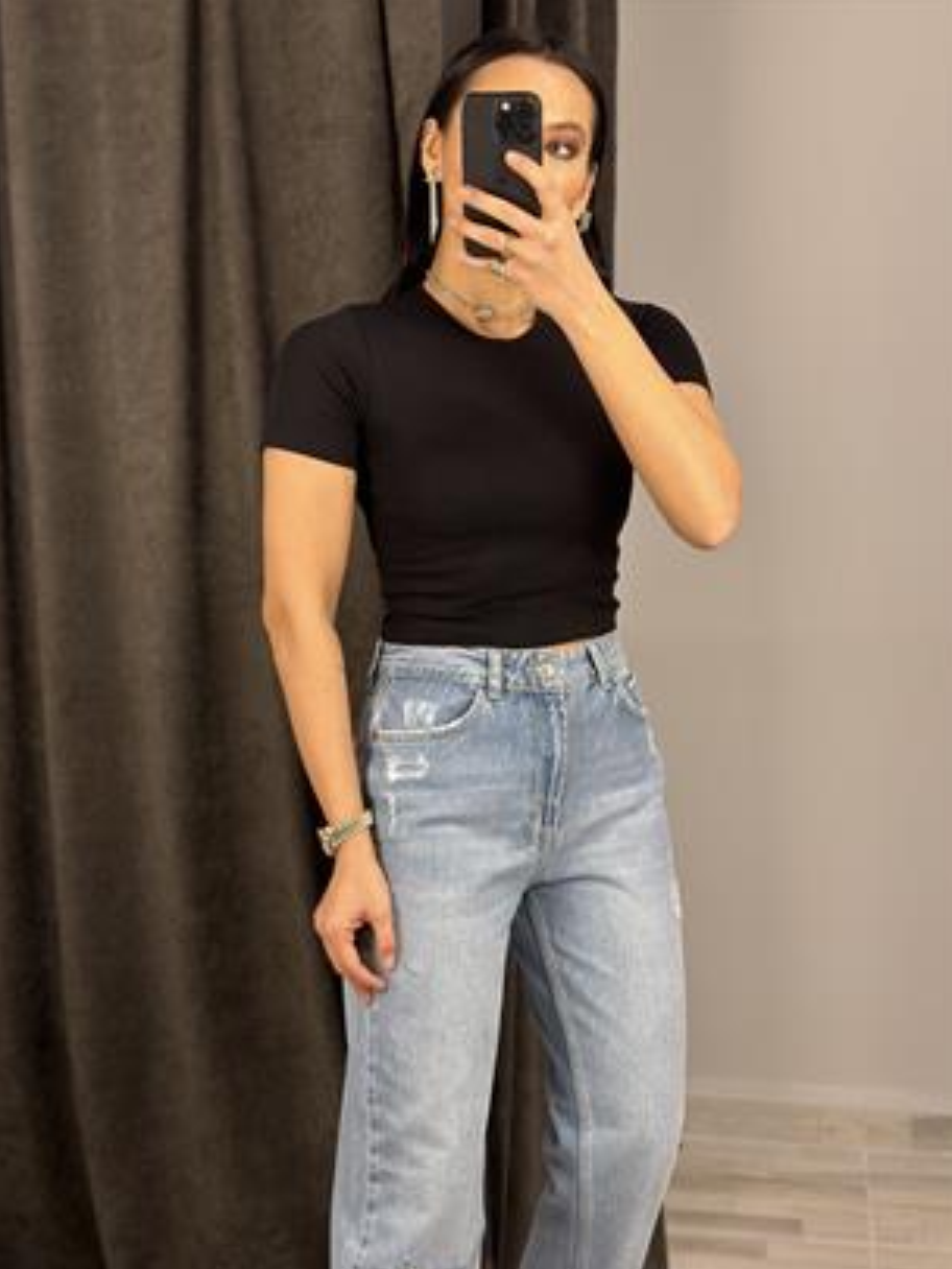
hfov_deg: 29.7
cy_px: 638
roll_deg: +0.7
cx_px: 476
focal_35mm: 49
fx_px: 1796
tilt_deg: -26.9
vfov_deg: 38.9
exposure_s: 1/100
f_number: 1.78
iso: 160
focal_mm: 6.86
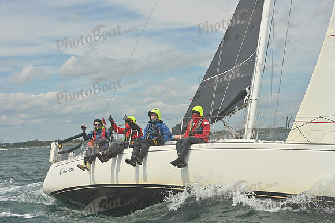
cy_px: 112
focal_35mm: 70
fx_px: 652
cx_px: 168
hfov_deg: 28.8
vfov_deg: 19.5
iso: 320
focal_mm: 70
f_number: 13
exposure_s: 1/1250
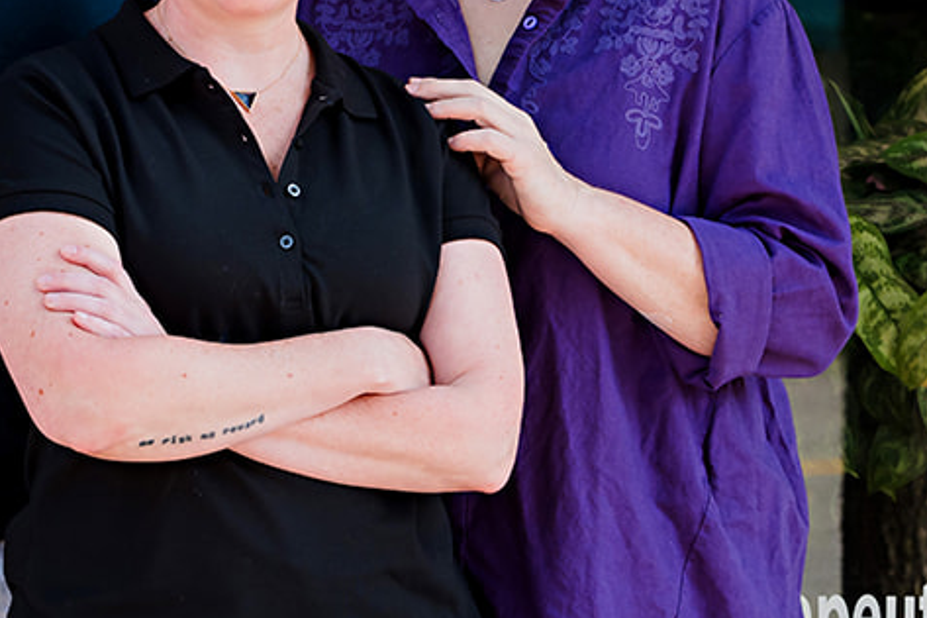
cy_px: -74
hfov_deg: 8.7
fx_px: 6100
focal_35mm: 237
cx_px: 265
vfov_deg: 5.8
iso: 200
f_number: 6.3
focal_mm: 70
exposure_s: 1/100
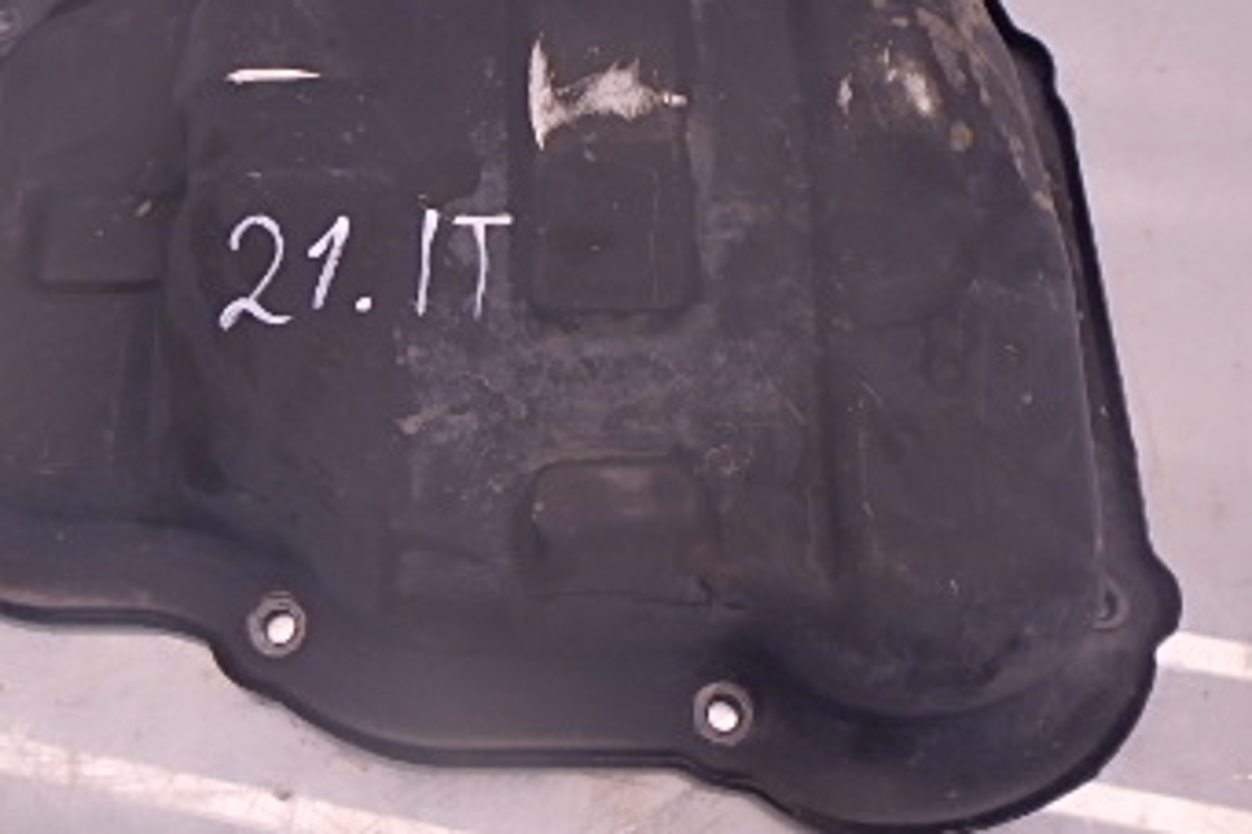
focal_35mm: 41
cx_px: 496
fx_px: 1425
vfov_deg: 32.2
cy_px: 250
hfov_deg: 47.1
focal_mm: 3.7
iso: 160
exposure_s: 1/60
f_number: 3.5
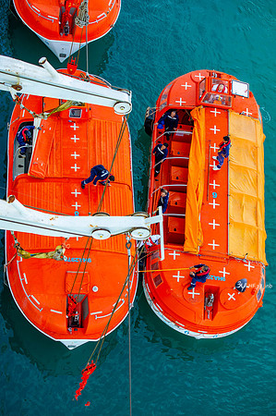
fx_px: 807
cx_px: 138
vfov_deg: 28.9
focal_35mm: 70
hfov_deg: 19.4
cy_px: 208
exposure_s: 1/125
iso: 100
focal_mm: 70
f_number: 5.6
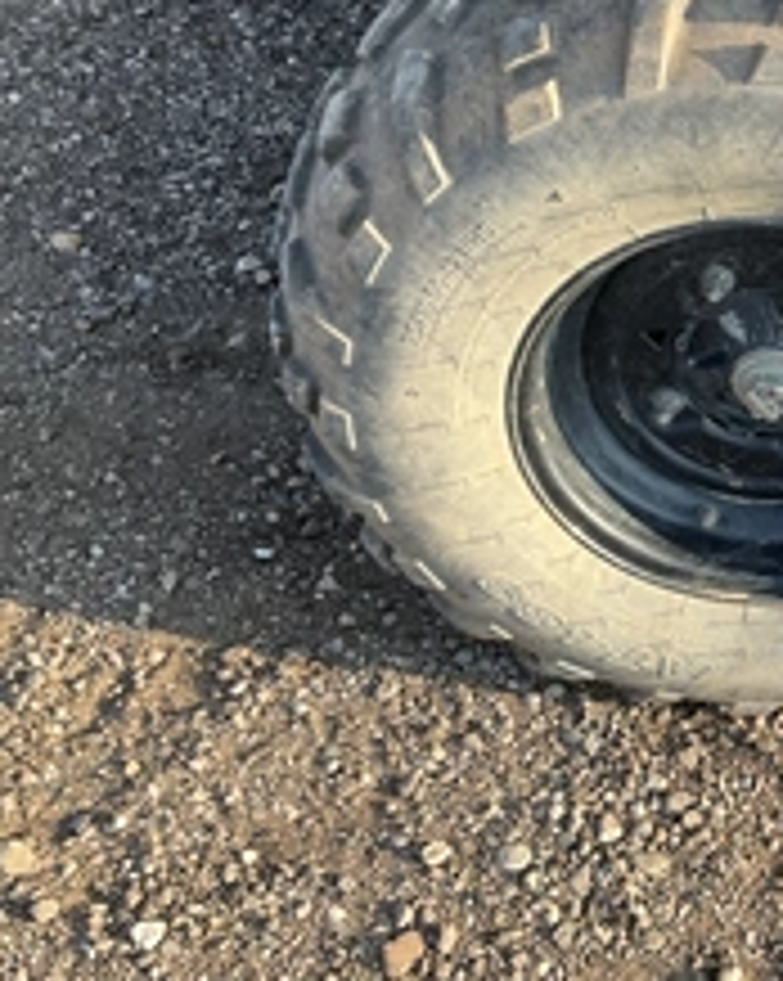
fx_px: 1508
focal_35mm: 52
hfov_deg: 27.2
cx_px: 810
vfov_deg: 35.9
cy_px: 405
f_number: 1.8
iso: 20
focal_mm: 3
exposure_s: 1/233
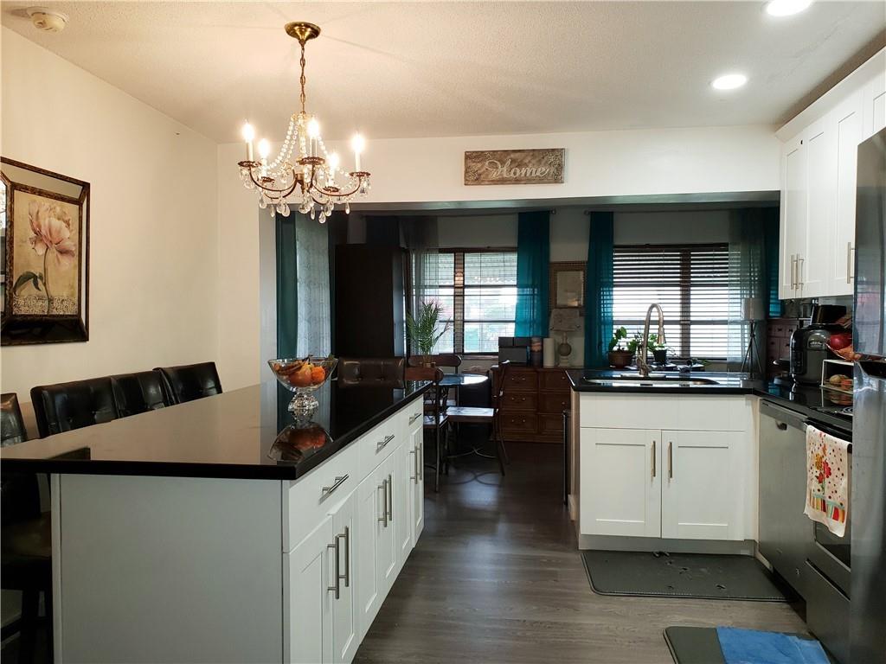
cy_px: 332
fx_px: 665
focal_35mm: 26
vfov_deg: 53.1
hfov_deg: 67.3
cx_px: 443
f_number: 2.4
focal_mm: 4.3
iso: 100
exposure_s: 1/24
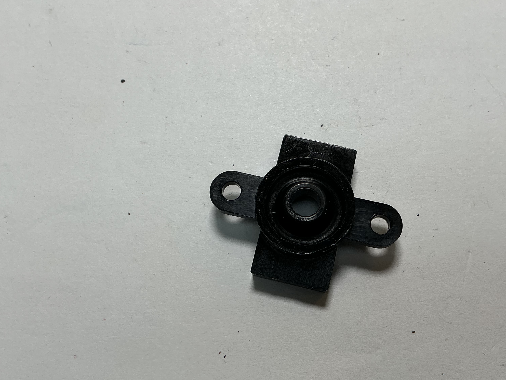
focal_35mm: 39
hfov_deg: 47.8
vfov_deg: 36.8
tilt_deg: -76.3
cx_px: 274
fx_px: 570
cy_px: 181
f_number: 1.8
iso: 20
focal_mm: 3
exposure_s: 1/239
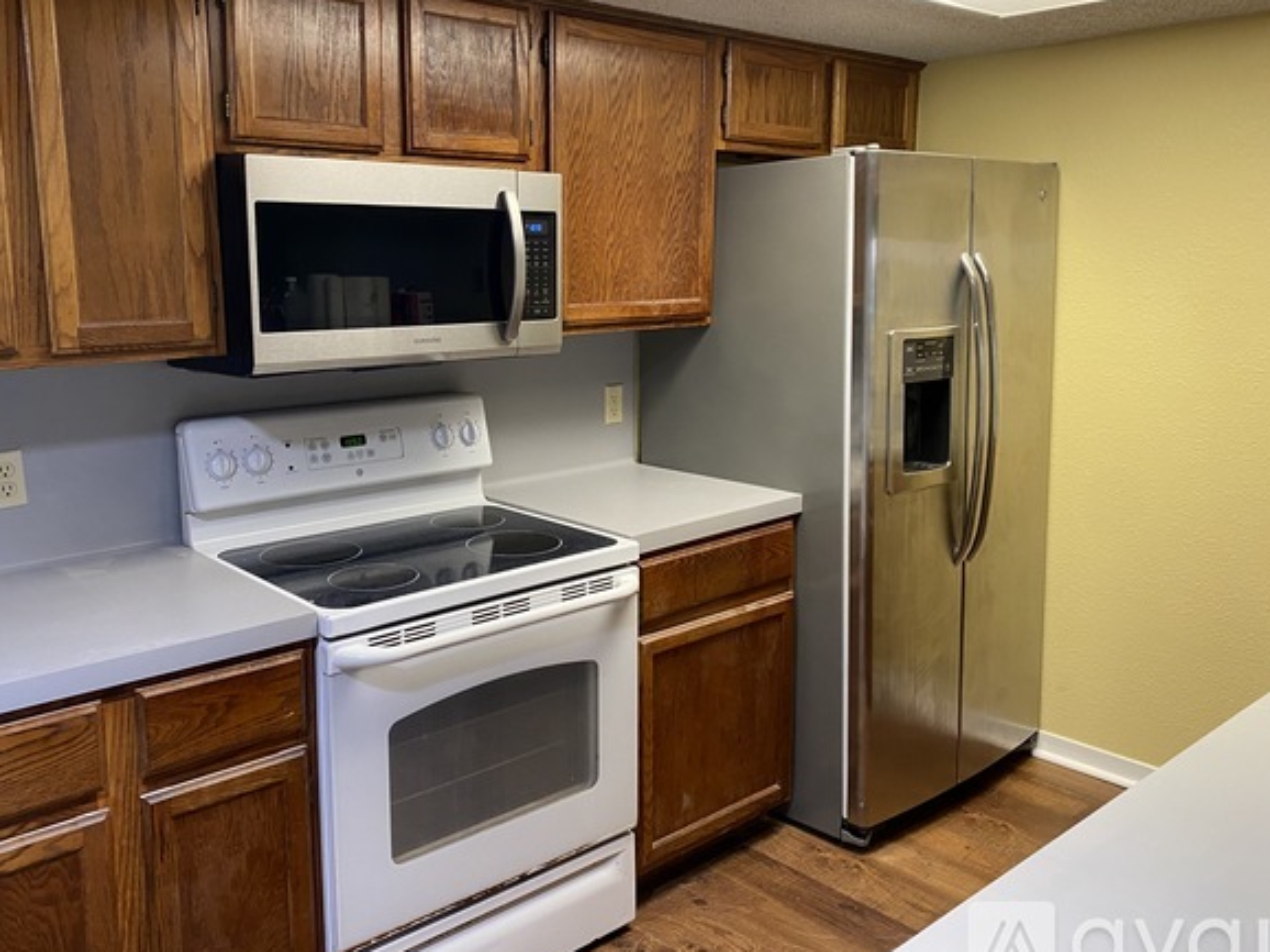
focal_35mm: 30
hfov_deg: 59.9
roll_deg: +0.5
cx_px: 590
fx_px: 1100
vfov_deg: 46.7
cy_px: 440
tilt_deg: -9.2
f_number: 1.8
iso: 200
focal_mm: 4.25
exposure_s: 1/60
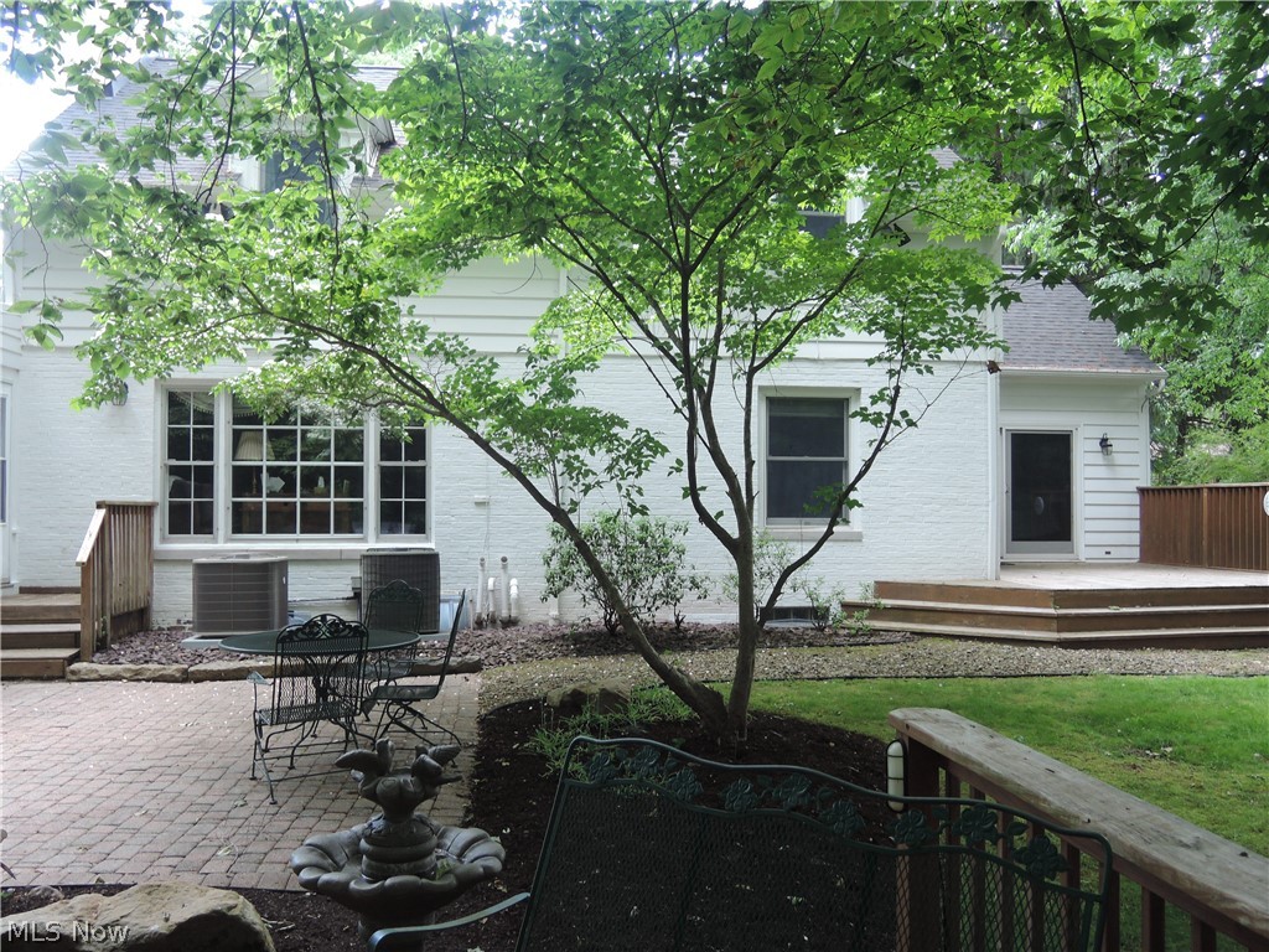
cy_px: 476
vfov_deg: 45.4
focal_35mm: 31
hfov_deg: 58.4
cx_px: 634
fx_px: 1136
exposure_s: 1/30
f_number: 3.2
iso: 140
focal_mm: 6.6
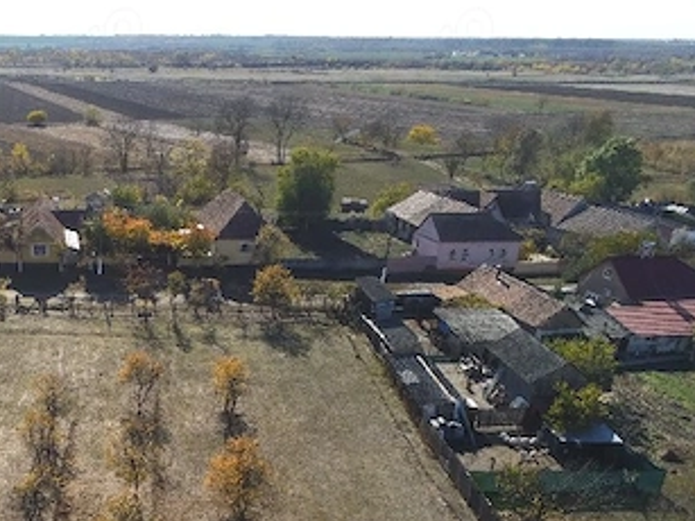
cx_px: 86
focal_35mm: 45
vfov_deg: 30.6
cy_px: 480
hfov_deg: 39.4
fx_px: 903
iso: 161
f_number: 2.4
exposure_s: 1/2000
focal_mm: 4
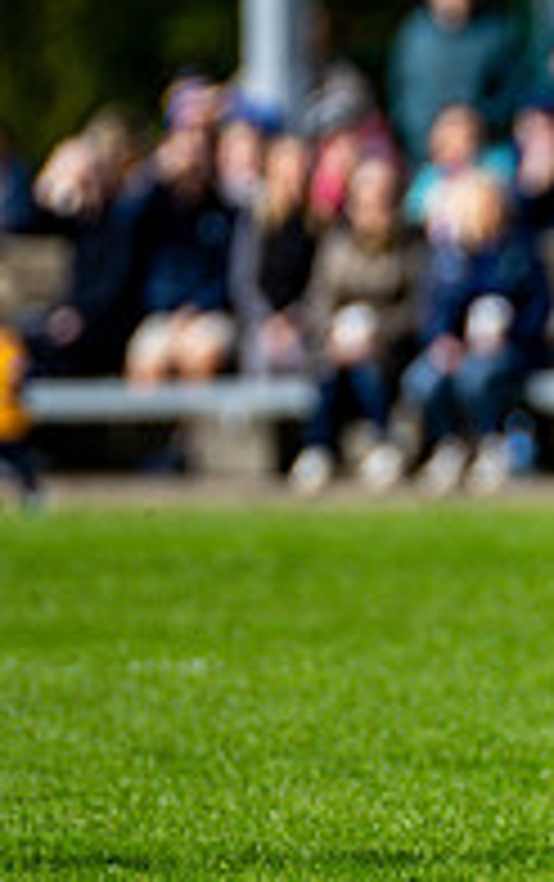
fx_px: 32637
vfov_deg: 1.5
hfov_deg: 1.0
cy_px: 562
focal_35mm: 1355
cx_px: 1018
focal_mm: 300
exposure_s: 1/3200
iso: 200
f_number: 2.8
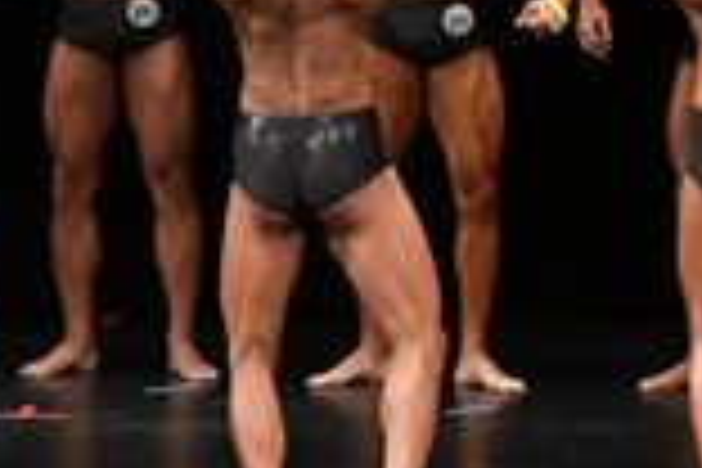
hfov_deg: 4.0
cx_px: -20
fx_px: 10159
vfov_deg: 2.6
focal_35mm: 521
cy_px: 270
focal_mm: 70
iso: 3200
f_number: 5.6
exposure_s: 1/400
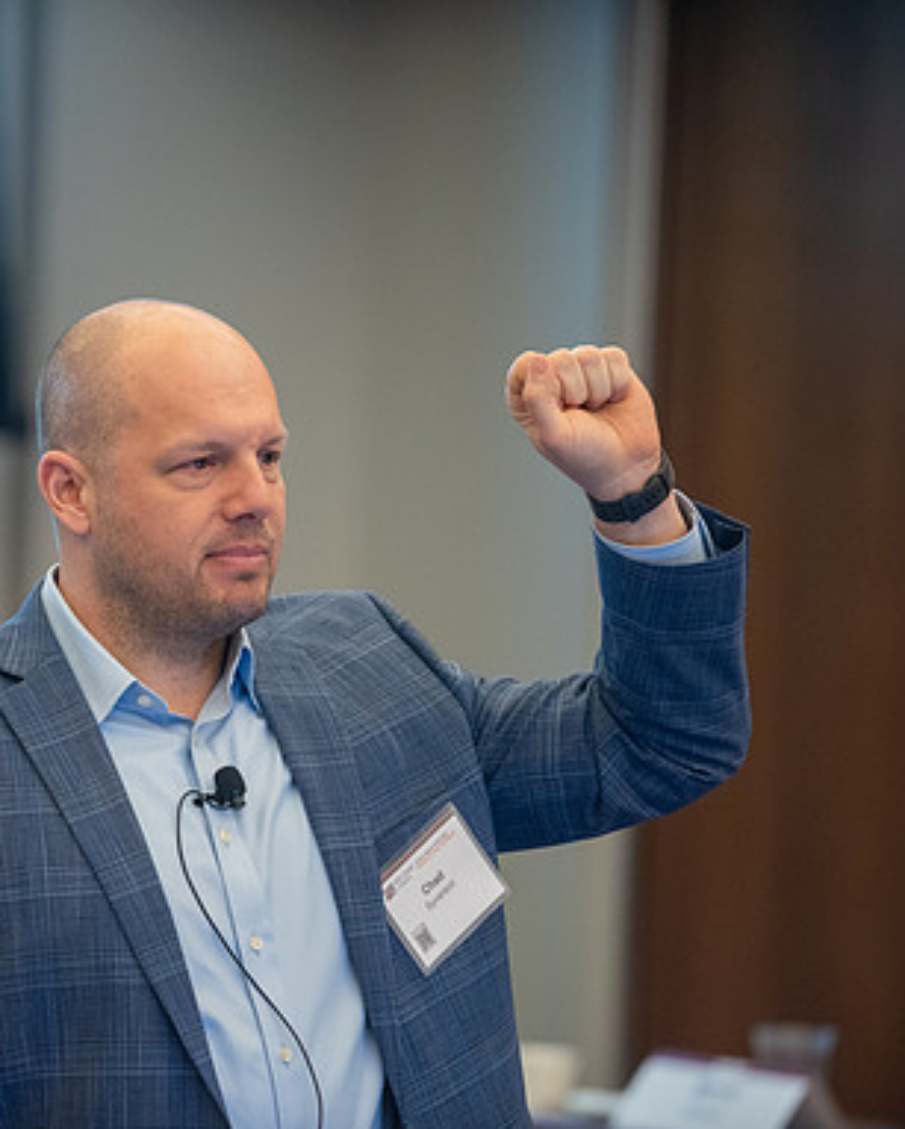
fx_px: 9029
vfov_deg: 7.2
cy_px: 563
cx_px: 195
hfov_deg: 5.7
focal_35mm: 270
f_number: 2.8
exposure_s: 1/160
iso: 2000
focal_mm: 190
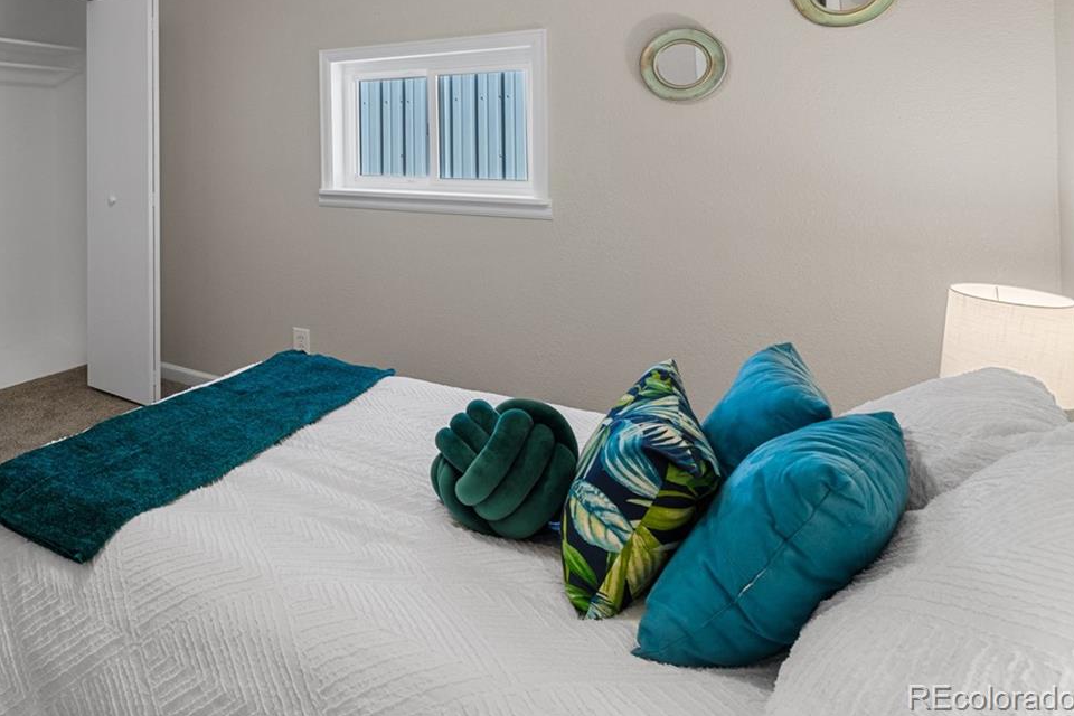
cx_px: 194
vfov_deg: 47.9
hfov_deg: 64.3
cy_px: 124
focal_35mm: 25
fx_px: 746
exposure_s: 1/3
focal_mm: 10
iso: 250
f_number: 8
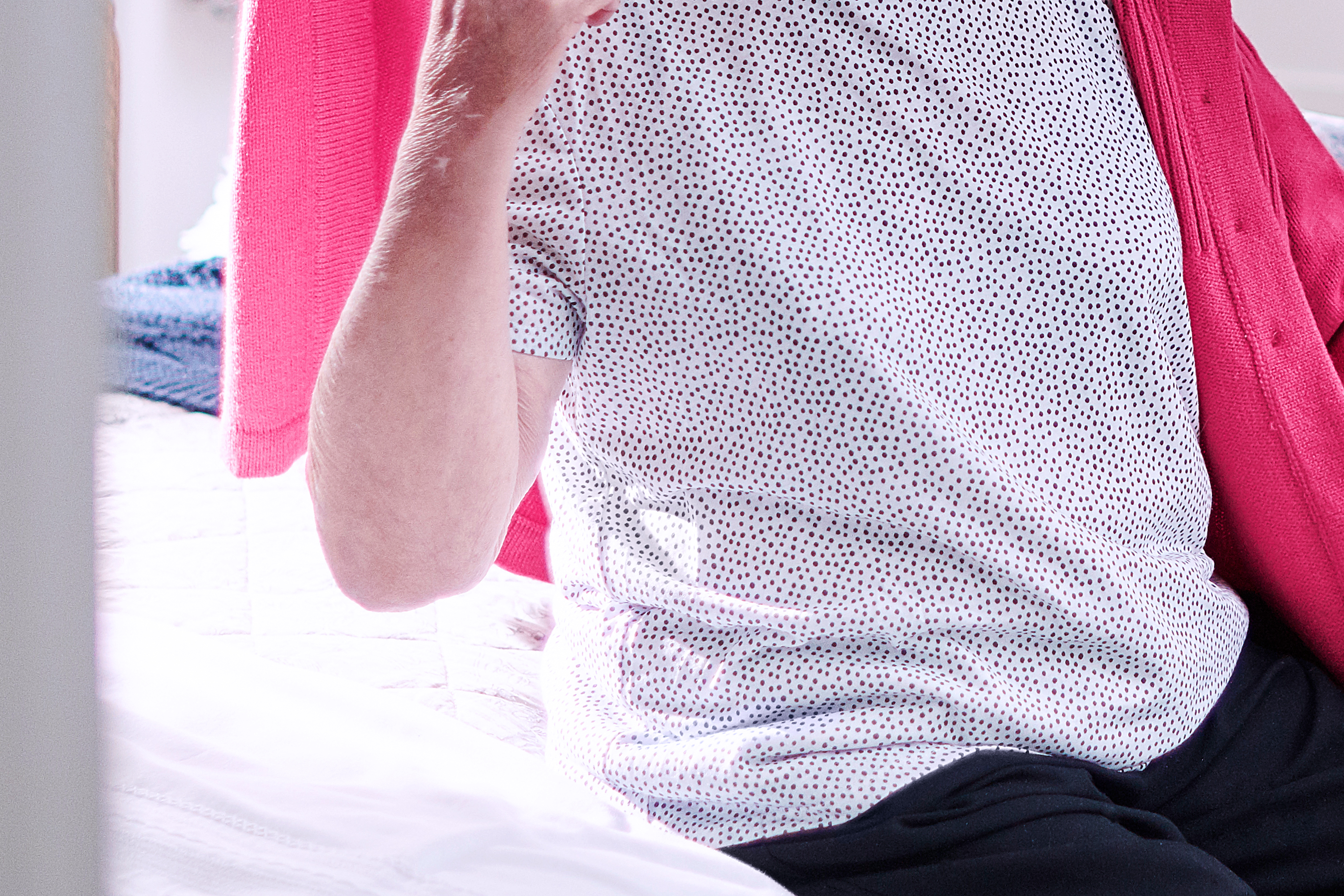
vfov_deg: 9.3
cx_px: 1214
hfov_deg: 13.9
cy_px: 14
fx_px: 5451
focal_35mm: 146
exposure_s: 1/100
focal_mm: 50
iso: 320
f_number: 1.8
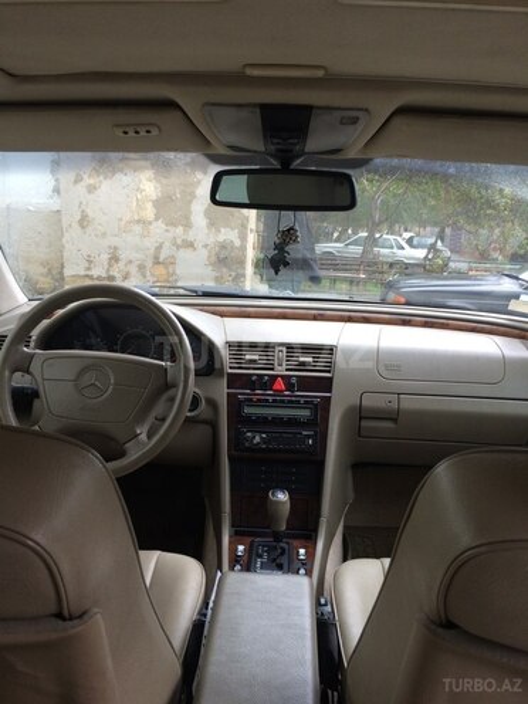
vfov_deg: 61.7
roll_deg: -2.1
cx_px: 264
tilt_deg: -11.5
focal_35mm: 29
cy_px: 352
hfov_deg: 48.2
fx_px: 590
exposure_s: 1/50
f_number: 2.2
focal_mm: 4.15
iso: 50
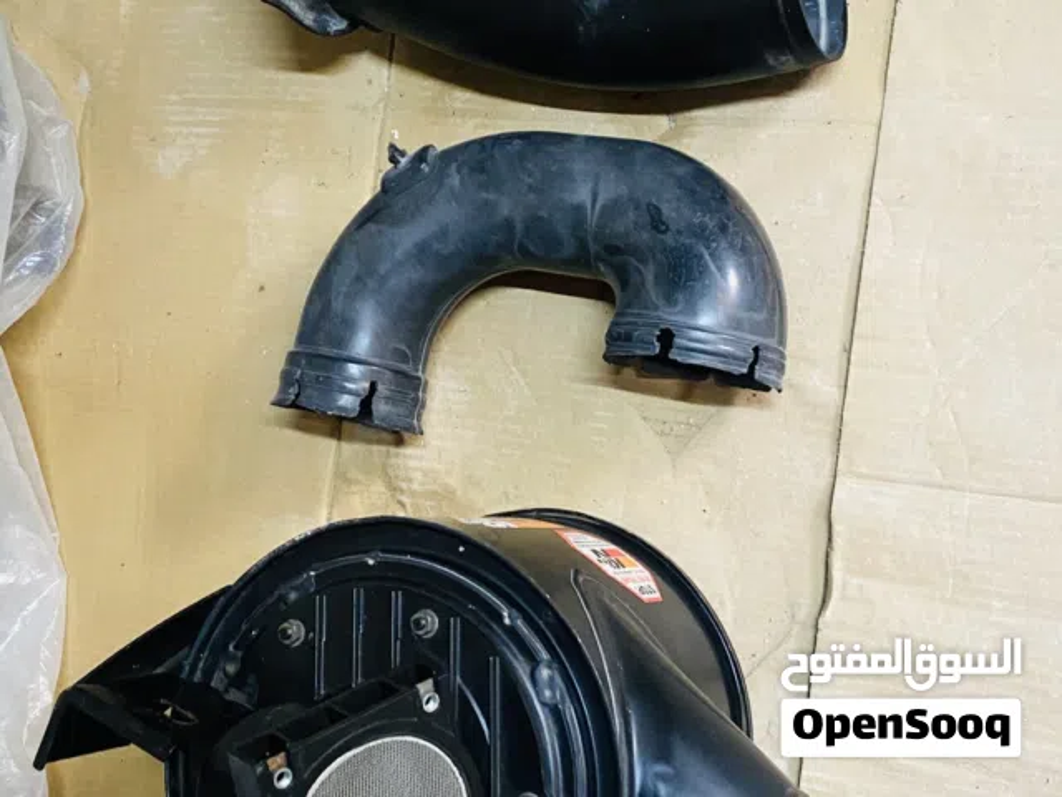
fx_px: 798
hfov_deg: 67.3
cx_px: 531
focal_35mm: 26
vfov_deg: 53.1
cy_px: 398
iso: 640
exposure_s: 1/40
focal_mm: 4.25
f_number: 1.8
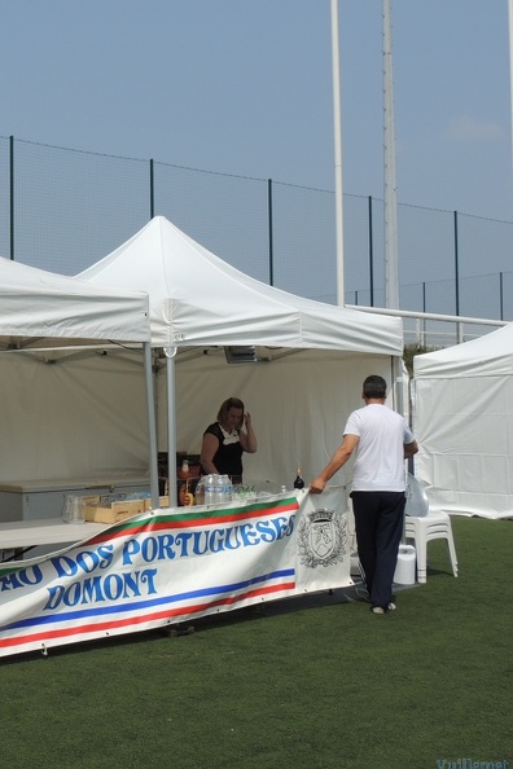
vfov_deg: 40.3
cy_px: 386
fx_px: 1047
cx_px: 21
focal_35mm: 49
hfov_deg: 26.3
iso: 100
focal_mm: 6.2
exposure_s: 1/1250
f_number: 4.6
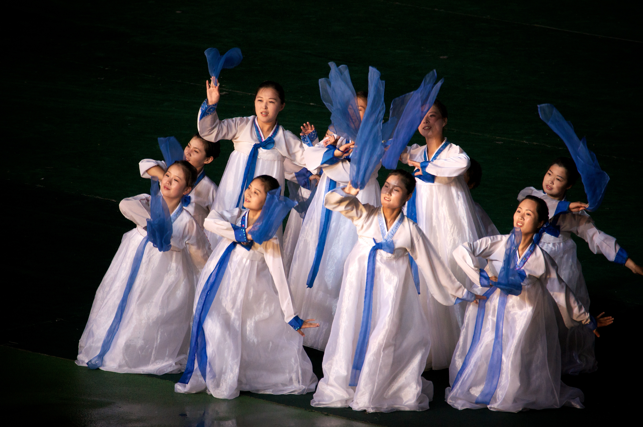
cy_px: 214
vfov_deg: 3.0
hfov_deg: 4.6
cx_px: 322
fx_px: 8029
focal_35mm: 450
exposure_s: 1/500
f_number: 5.6
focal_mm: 300
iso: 800
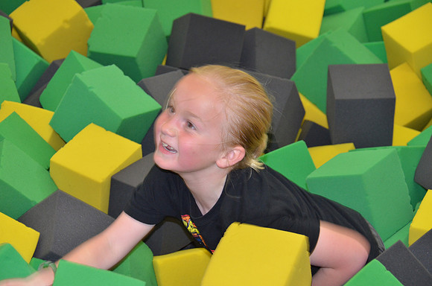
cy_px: 143
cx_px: 216
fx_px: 1796
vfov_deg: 9.1
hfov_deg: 13.7
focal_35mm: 150
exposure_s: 1/60
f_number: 5.6
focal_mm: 100
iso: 1600
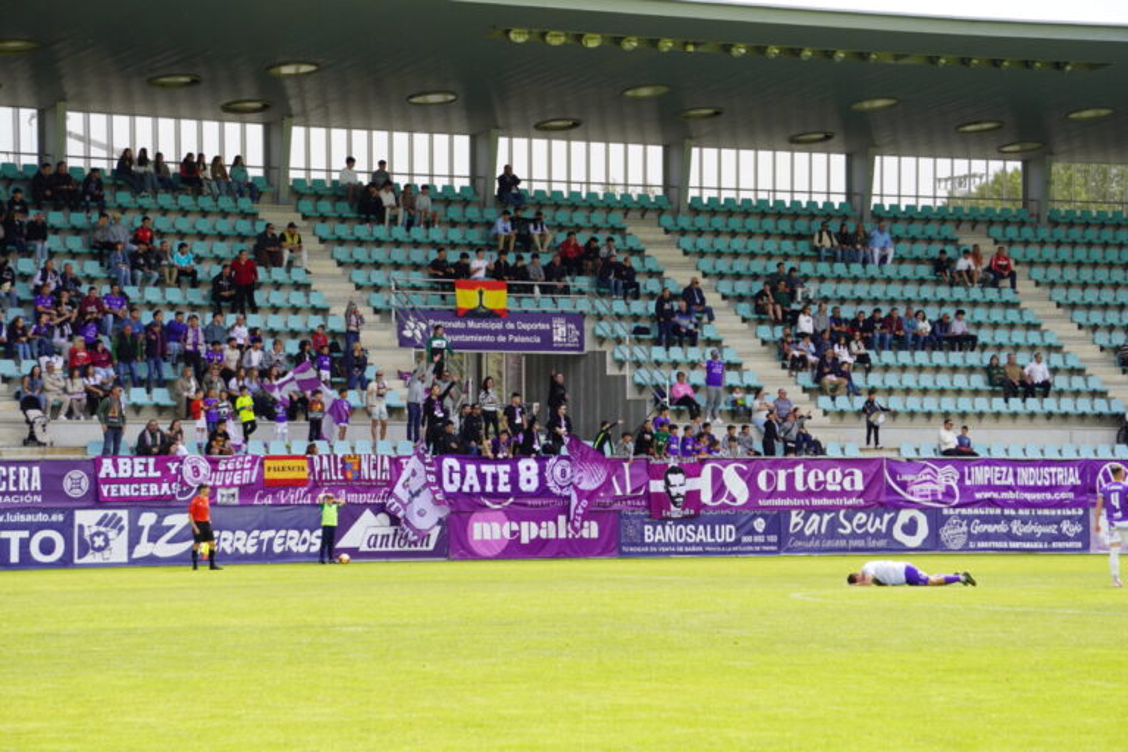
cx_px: 564
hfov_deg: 15.2
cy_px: 376
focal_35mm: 135
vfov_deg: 10.2
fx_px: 4230
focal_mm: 90
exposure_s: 1/200
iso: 100
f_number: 6.3
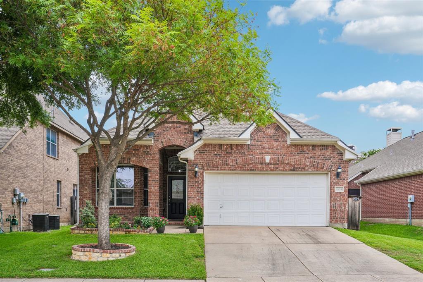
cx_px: 212
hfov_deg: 55.8
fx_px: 399
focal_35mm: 34
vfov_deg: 38.9
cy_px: 141
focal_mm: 34
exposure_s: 1/160
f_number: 8
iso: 100
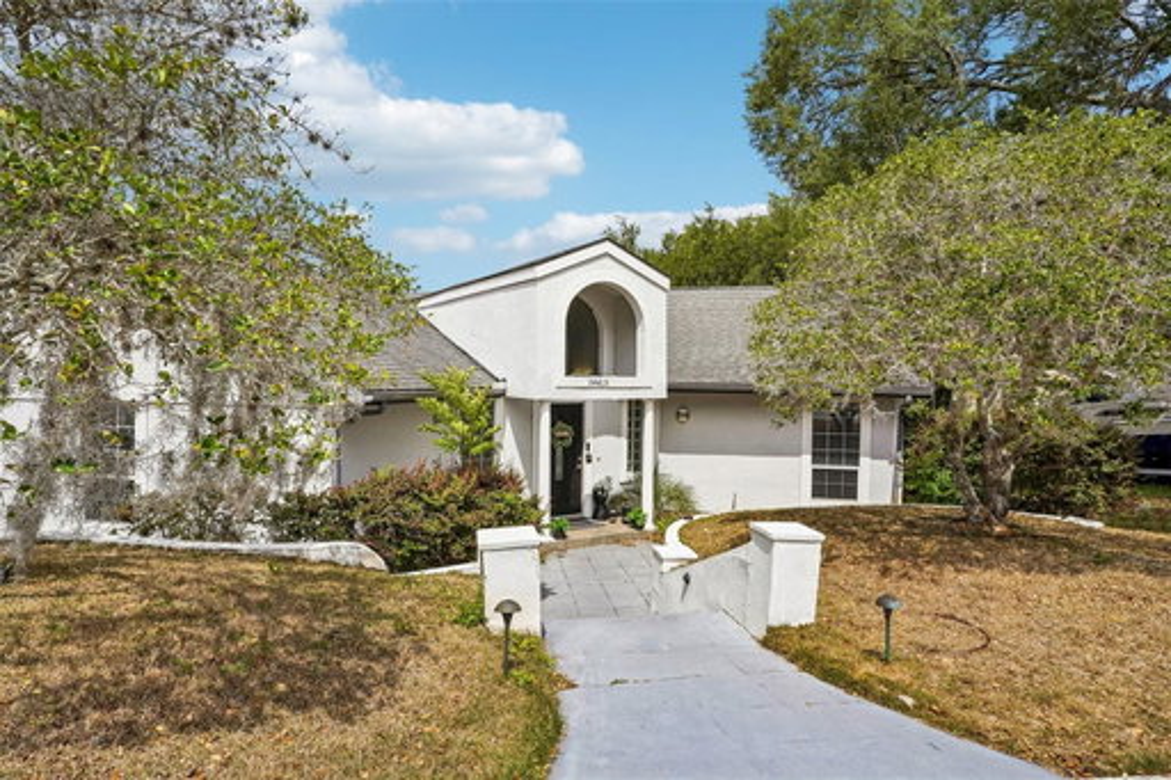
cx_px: 586
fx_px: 683
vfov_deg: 59.5
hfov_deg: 81.2
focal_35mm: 21
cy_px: 390
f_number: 20
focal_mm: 21
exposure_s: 1/60
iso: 100
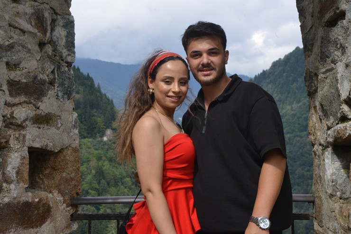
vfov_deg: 19.5
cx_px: 176
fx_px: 683
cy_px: 117
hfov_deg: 28.8
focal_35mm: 70
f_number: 14
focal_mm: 70
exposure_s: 1/800
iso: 1600
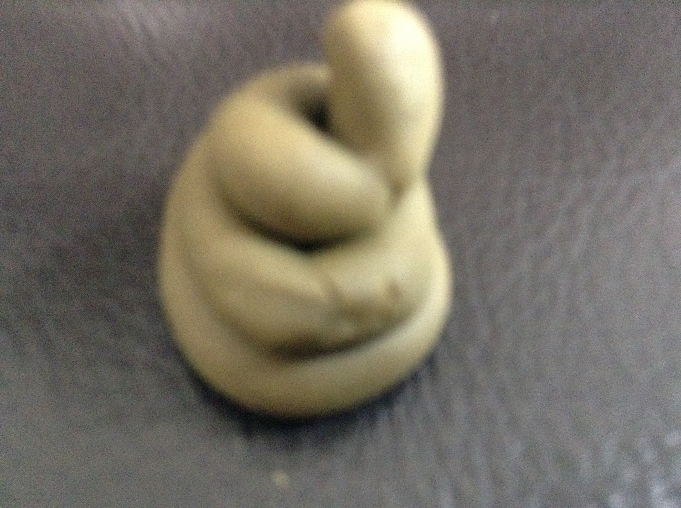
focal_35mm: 33
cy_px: 254
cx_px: 340
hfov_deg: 55.4
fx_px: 648
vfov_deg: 42.8
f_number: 2.4
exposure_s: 1/15
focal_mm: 3.3
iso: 640
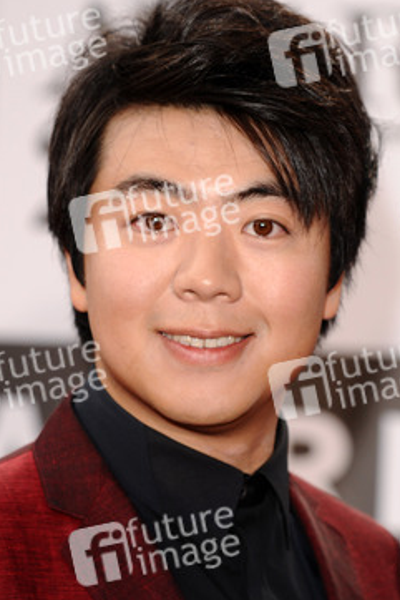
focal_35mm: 153
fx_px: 2547
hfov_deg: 9.0
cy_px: 298
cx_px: 203
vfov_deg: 13.4
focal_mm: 92
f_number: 4
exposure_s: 1/200
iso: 320
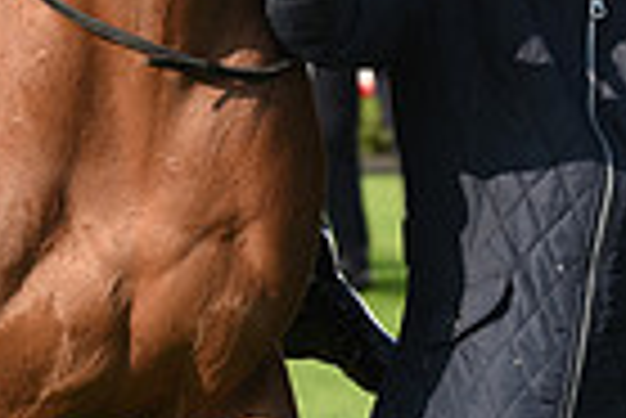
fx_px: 10514
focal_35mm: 604
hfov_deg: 3.4
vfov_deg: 2.3
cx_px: -90
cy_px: -416
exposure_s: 1/2000
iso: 640
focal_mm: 145
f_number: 6.3
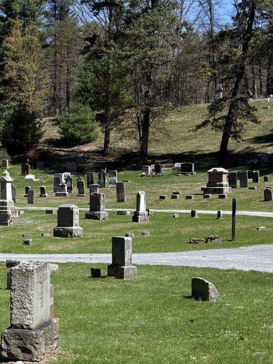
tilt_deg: -3.4
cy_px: 242
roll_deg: -0.3
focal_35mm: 81
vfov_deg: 24.0
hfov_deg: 17.7
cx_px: -9
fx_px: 852
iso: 80
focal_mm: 6.76
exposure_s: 1/3425
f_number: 1.78
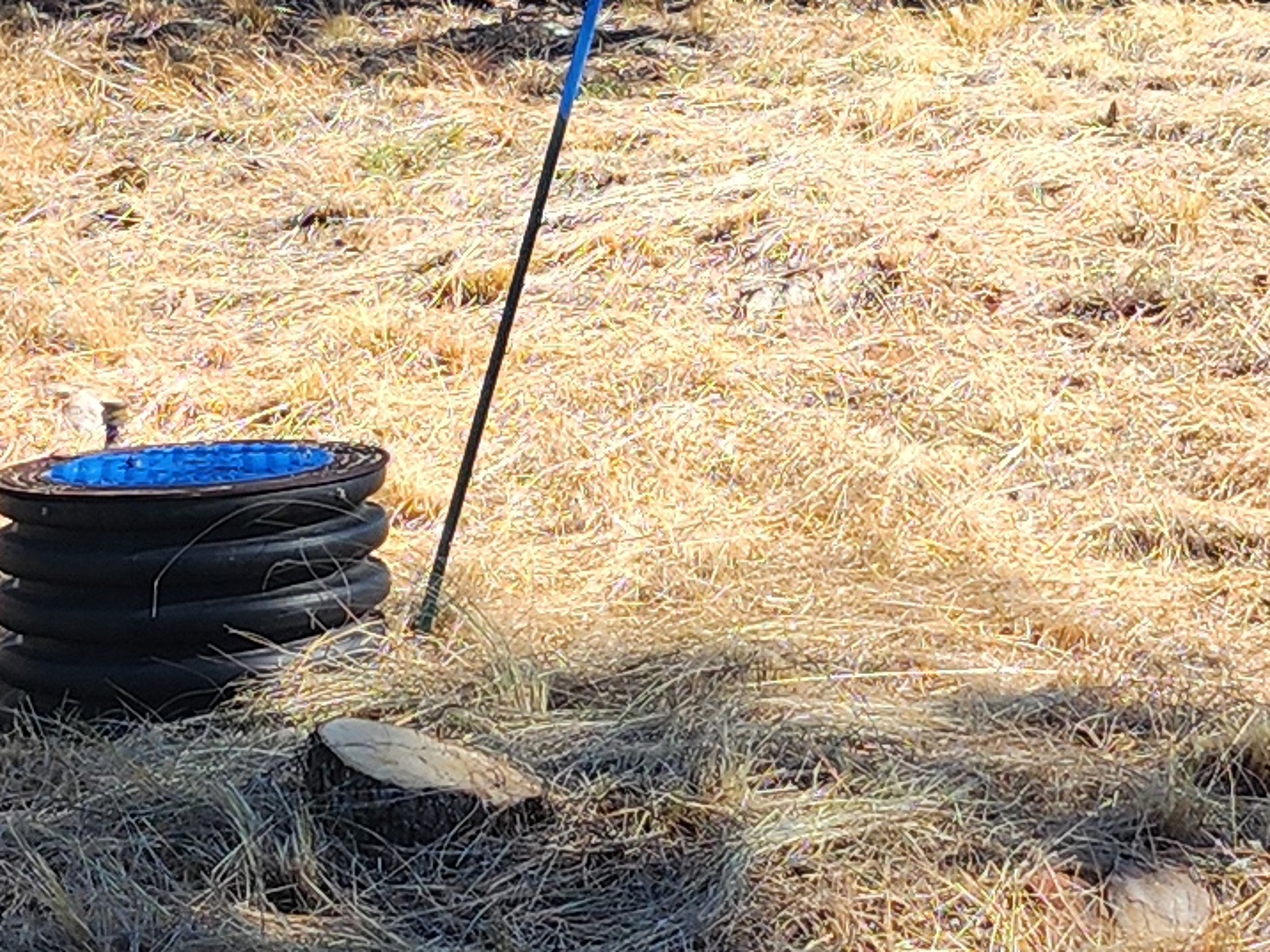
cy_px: -92
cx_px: 1059
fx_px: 4916
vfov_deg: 10.9
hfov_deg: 14.6
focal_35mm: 134
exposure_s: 1/1321
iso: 50
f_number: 1.8
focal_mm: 5
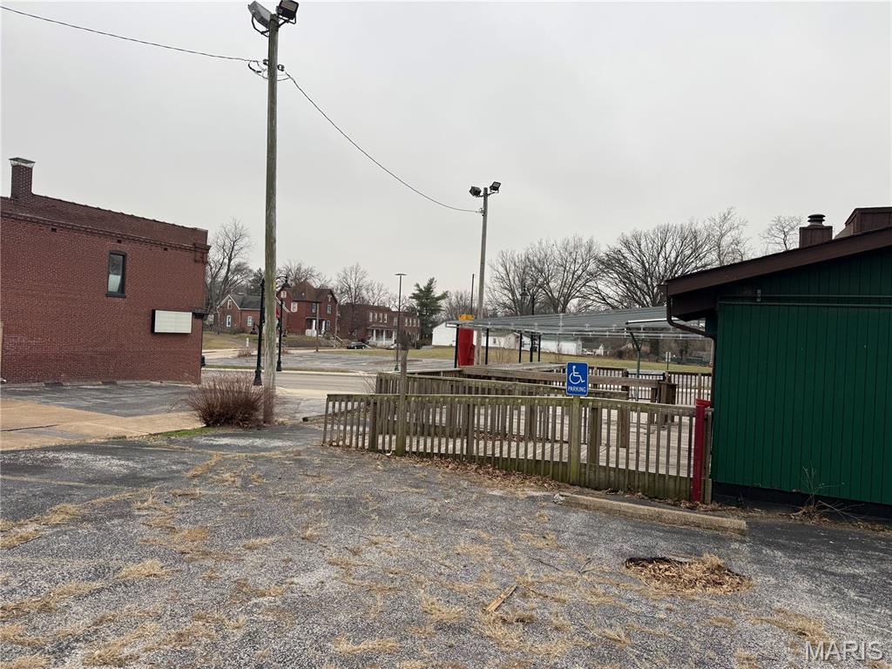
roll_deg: -2.7
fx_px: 618
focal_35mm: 24
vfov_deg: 56.8
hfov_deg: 71.6
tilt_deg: -0.2
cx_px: 446
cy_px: 334
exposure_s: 1/394
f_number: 1.78
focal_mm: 6.76
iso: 80
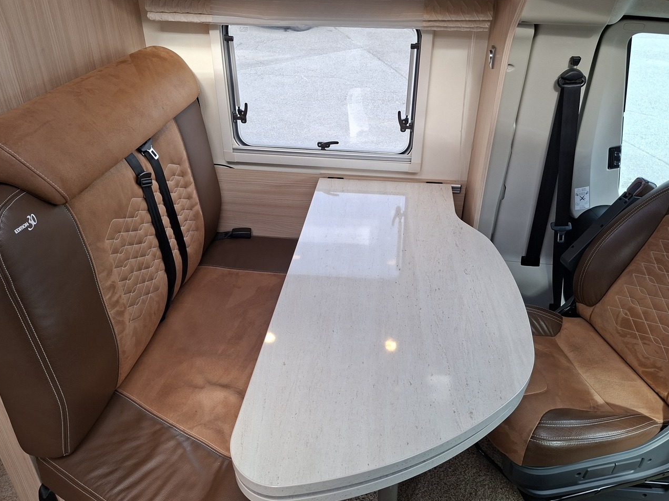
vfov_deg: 52.9
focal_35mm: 26
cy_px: 222
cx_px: 362
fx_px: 502
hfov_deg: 67.2
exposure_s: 1/145
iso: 50
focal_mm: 5.54
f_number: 1.8
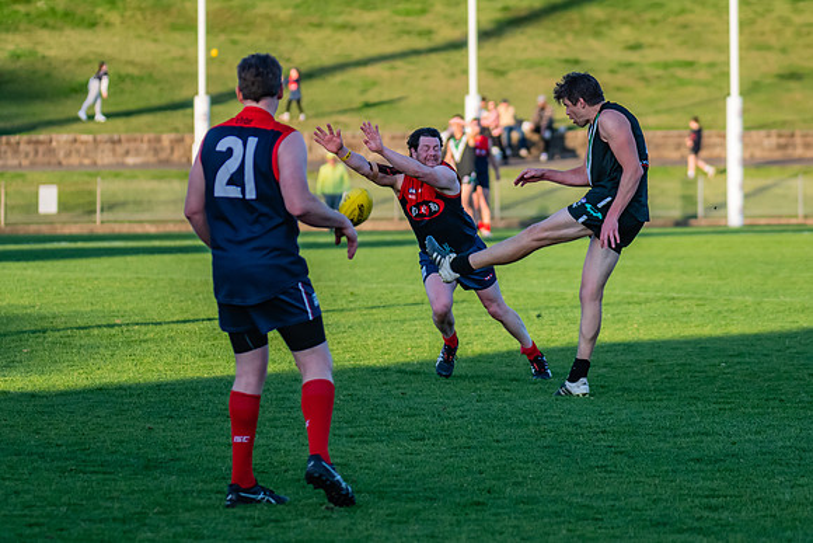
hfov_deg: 7.5
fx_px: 6163
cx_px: 533
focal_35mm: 273
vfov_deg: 5.0
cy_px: 214
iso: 800
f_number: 4
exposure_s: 1/1600
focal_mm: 170
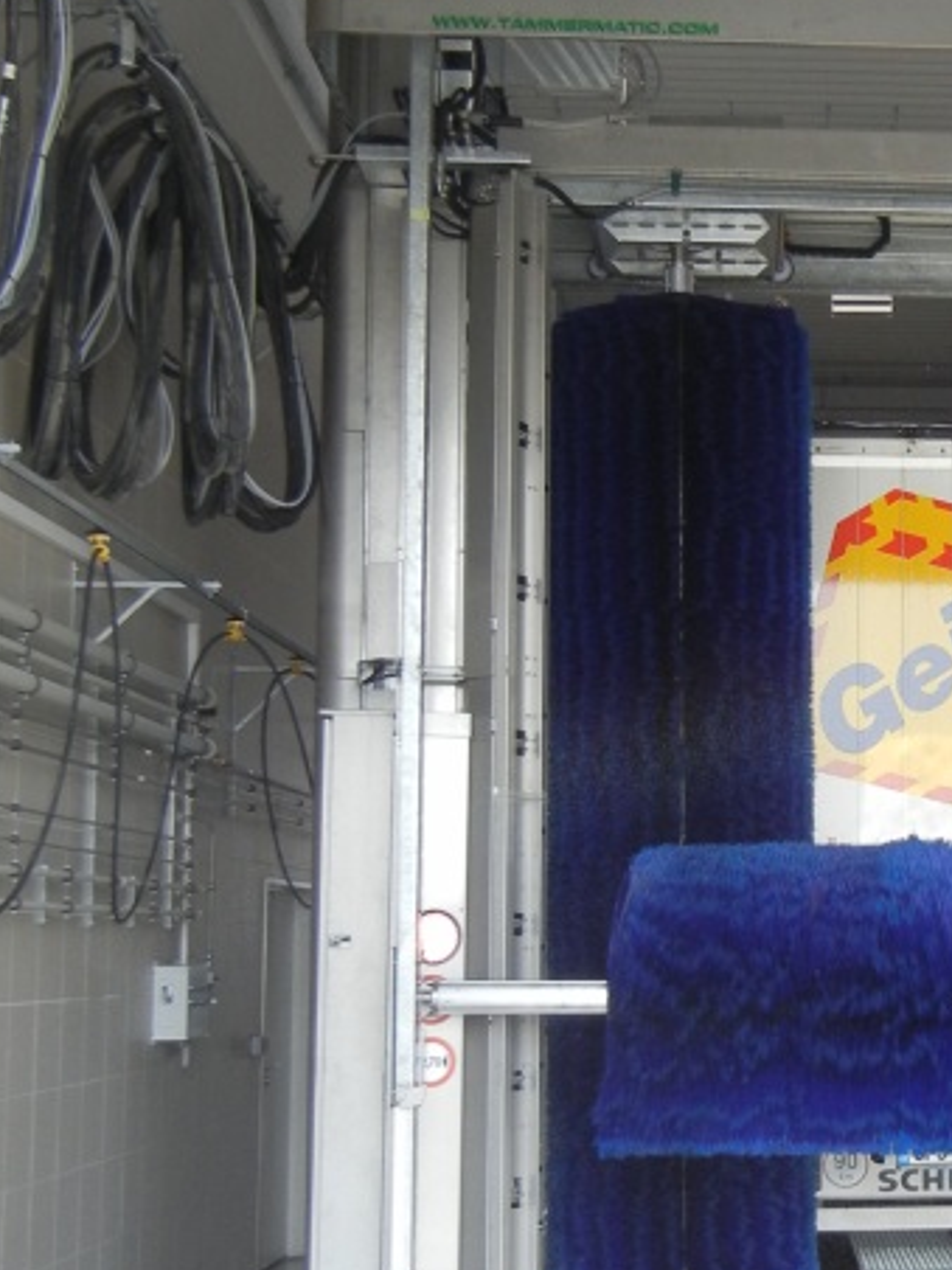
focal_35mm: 68
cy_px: 677
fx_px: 2493
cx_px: 966
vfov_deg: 28.6
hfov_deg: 20.9
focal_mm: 5.4
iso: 160
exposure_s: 1/247
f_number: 3.5
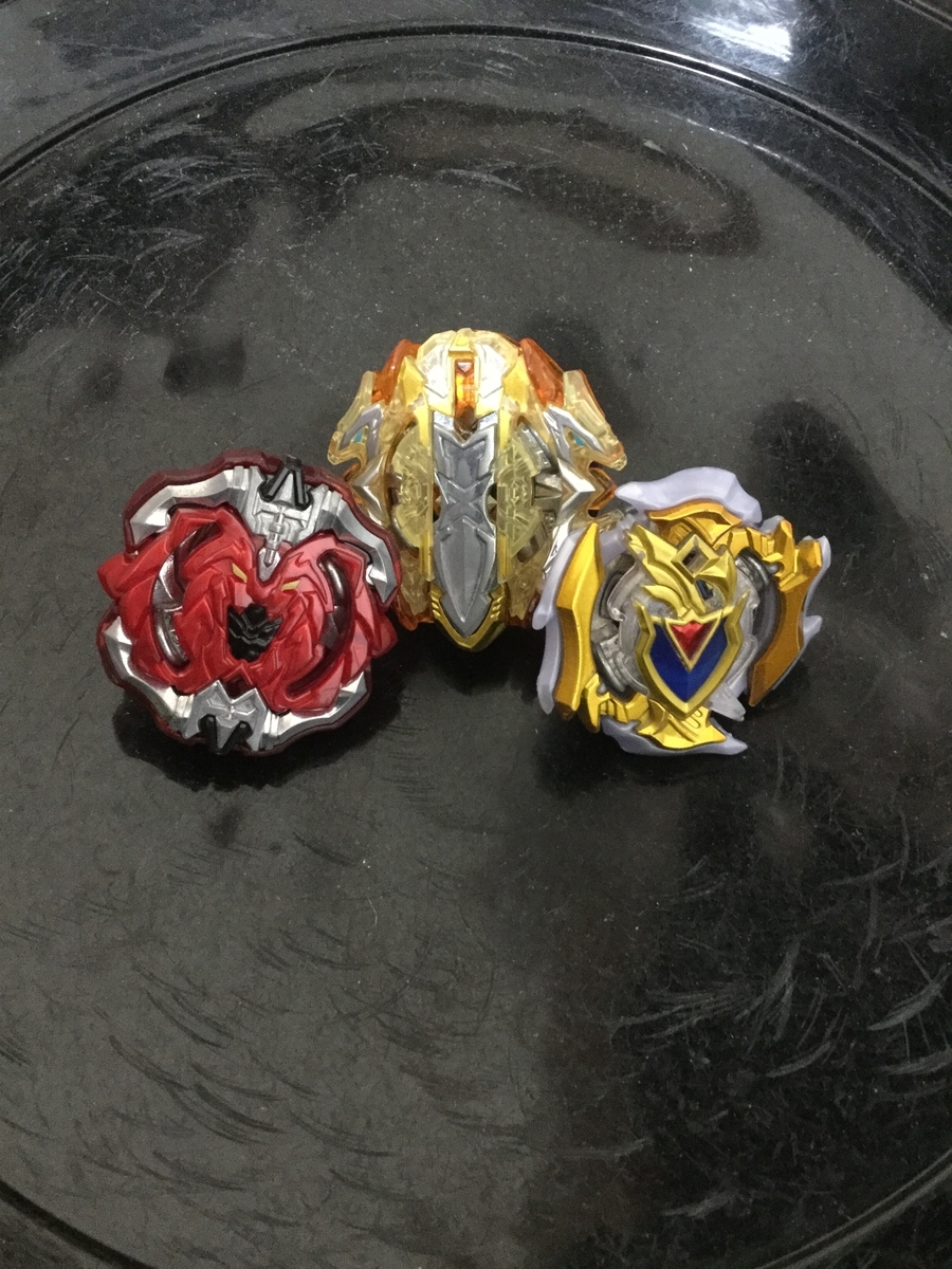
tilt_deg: -65.4
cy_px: 634
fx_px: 1137
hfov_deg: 45.4
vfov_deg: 58.4
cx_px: 476
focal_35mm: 31
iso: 500
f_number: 2.4
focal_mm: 3.3
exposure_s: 1/15
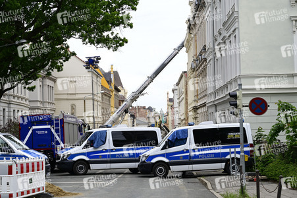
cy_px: 99
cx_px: 148
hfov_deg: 28.9
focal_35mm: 70
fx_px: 577
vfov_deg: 19.4
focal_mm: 70
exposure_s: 1/400
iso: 140
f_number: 5
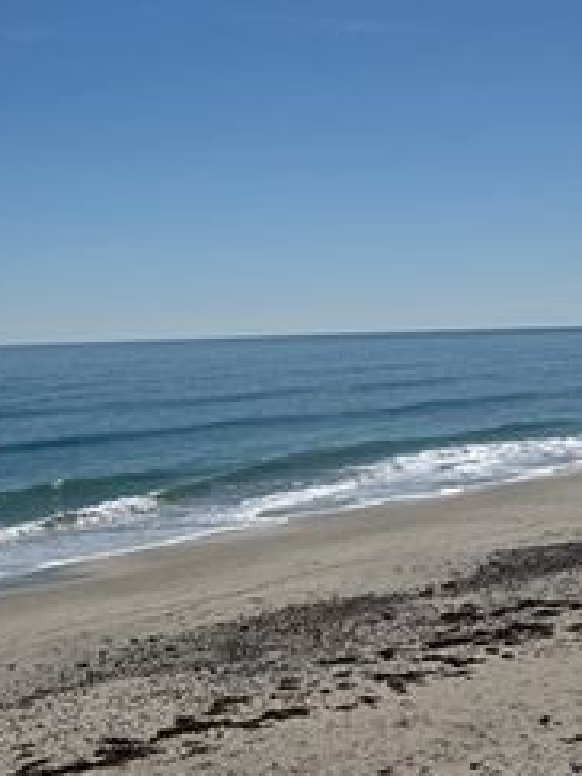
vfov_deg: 29.1
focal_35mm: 66
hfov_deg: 22.1
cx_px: 192
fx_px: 1481
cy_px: 241
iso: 64
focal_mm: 6.76
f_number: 1.78
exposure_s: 1/12346
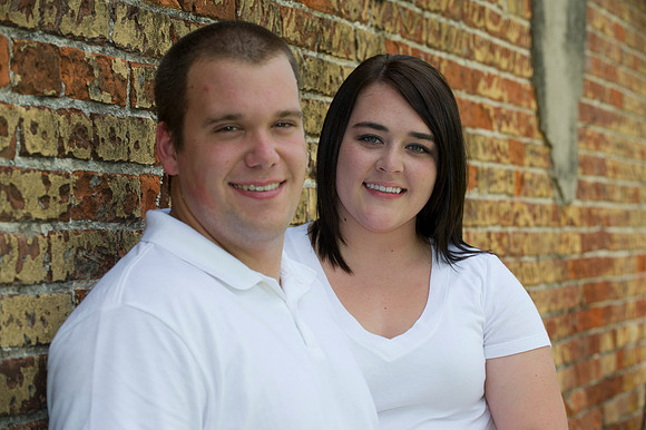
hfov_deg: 19.5
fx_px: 1883
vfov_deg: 13.0
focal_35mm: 105
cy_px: 215
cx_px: 323
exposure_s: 1/250
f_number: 5.6
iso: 200
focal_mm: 105
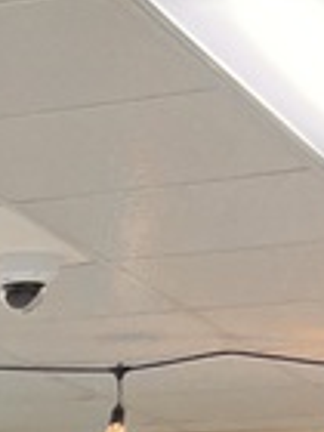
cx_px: -528
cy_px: 1302
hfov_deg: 7.2
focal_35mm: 190
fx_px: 2371
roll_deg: -2.2
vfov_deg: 8.6
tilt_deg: -12.1
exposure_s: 1/60
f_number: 1.5
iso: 64
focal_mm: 5.7
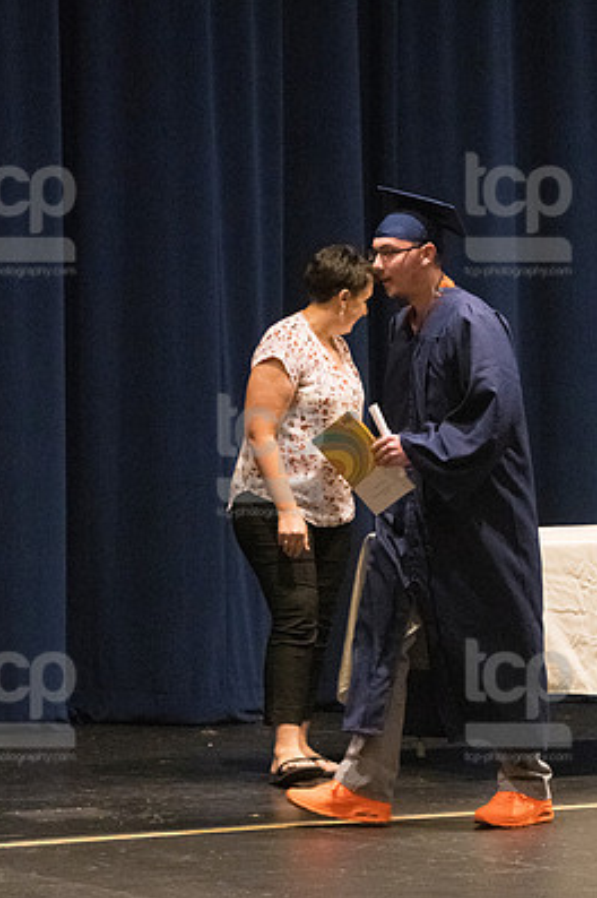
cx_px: 270
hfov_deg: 6.2
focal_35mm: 221
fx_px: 5507
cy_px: 455
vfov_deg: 9.3
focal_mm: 130
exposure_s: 1/250
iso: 8000
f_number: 4.5
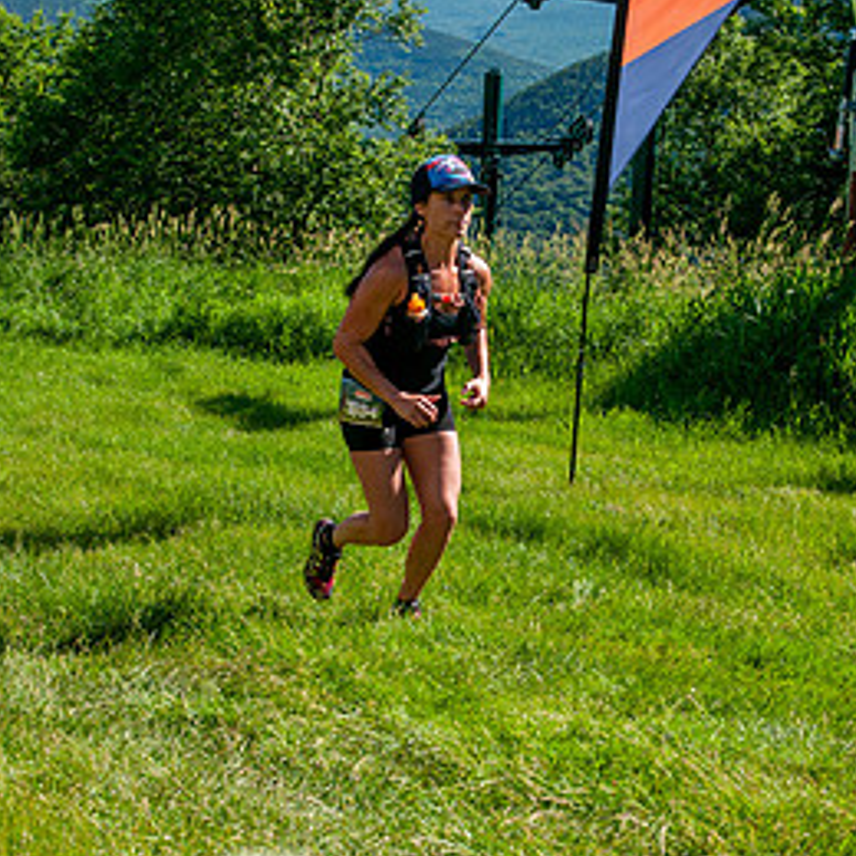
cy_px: 487
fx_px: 2098
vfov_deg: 23.0
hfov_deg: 23.1
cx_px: 449
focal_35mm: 75
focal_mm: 34
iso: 200
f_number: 8
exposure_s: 1/400
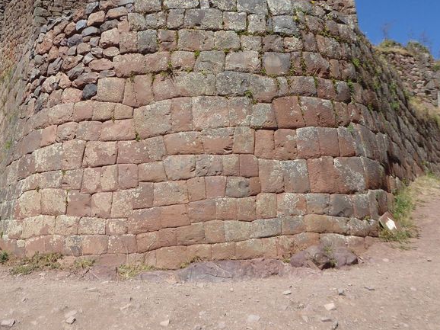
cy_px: 137
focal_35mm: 54
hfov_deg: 35.5
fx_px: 686
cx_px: 180
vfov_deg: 27.0
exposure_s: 1/640
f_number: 3.7
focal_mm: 6.7
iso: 80
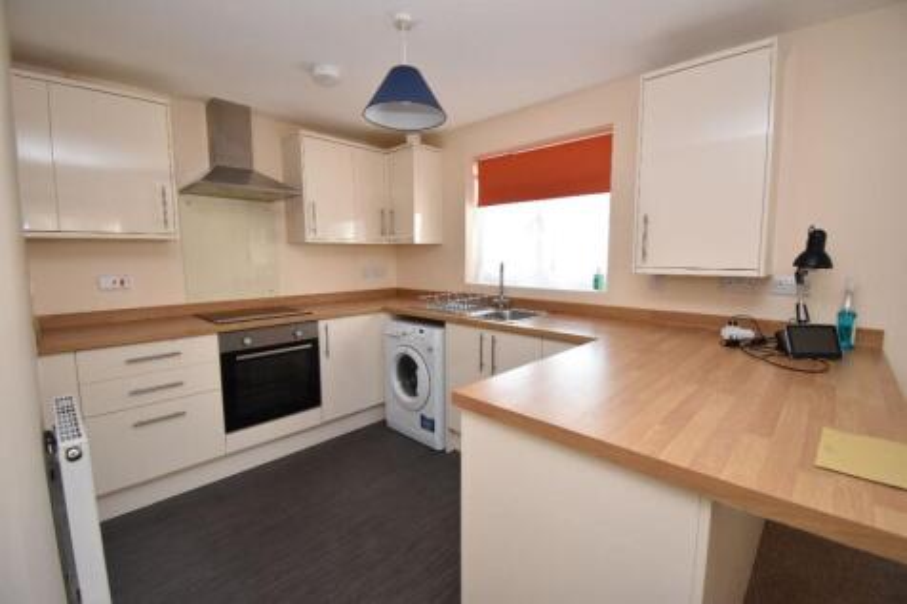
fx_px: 378
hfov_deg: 100.4
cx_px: 454
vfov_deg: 77.3
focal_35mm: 15
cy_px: 302
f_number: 4.5
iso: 900
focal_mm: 10
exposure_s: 1/125
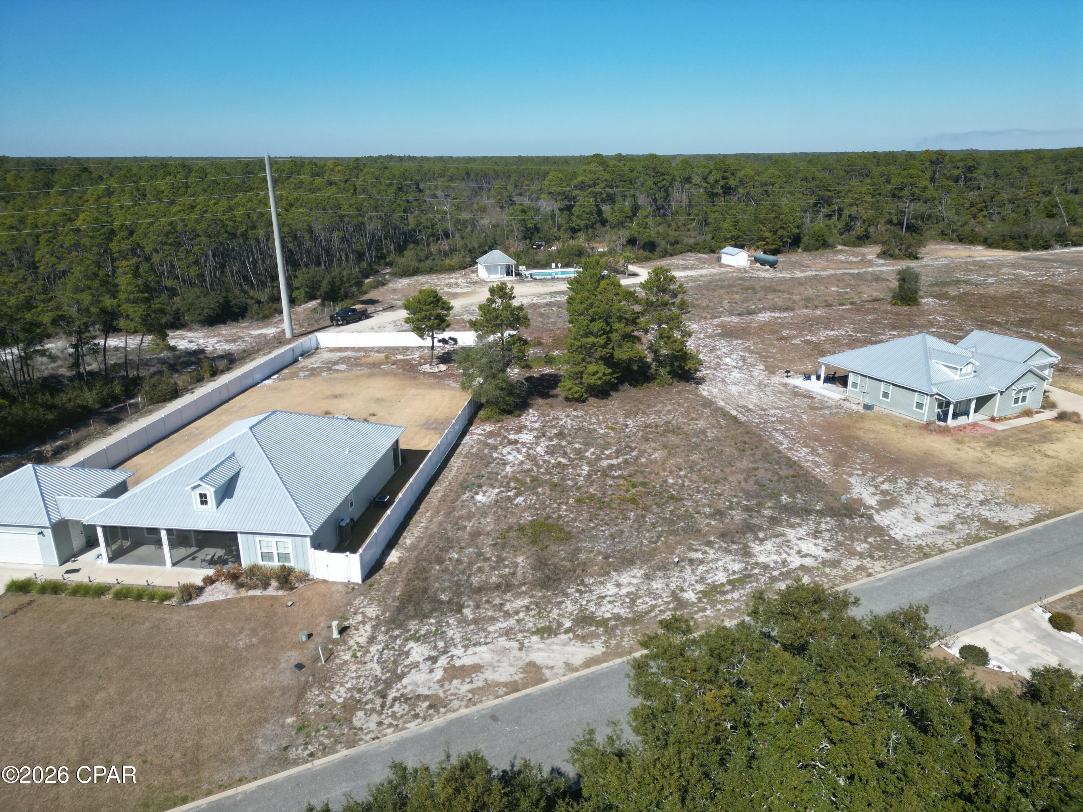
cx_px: 542
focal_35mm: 24
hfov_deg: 71.6
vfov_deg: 56.8
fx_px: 751
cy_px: 406
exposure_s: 1/3200
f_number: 1.7
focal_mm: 6.72
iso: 120
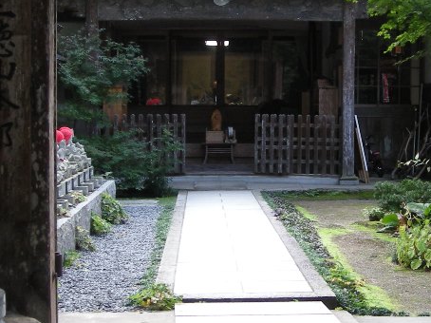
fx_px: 983
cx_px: 273
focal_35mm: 79
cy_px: 120
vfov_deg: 18.6
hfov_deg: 24.6
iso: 91
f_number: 2.8
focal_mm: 5.7
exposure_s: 1/61.8
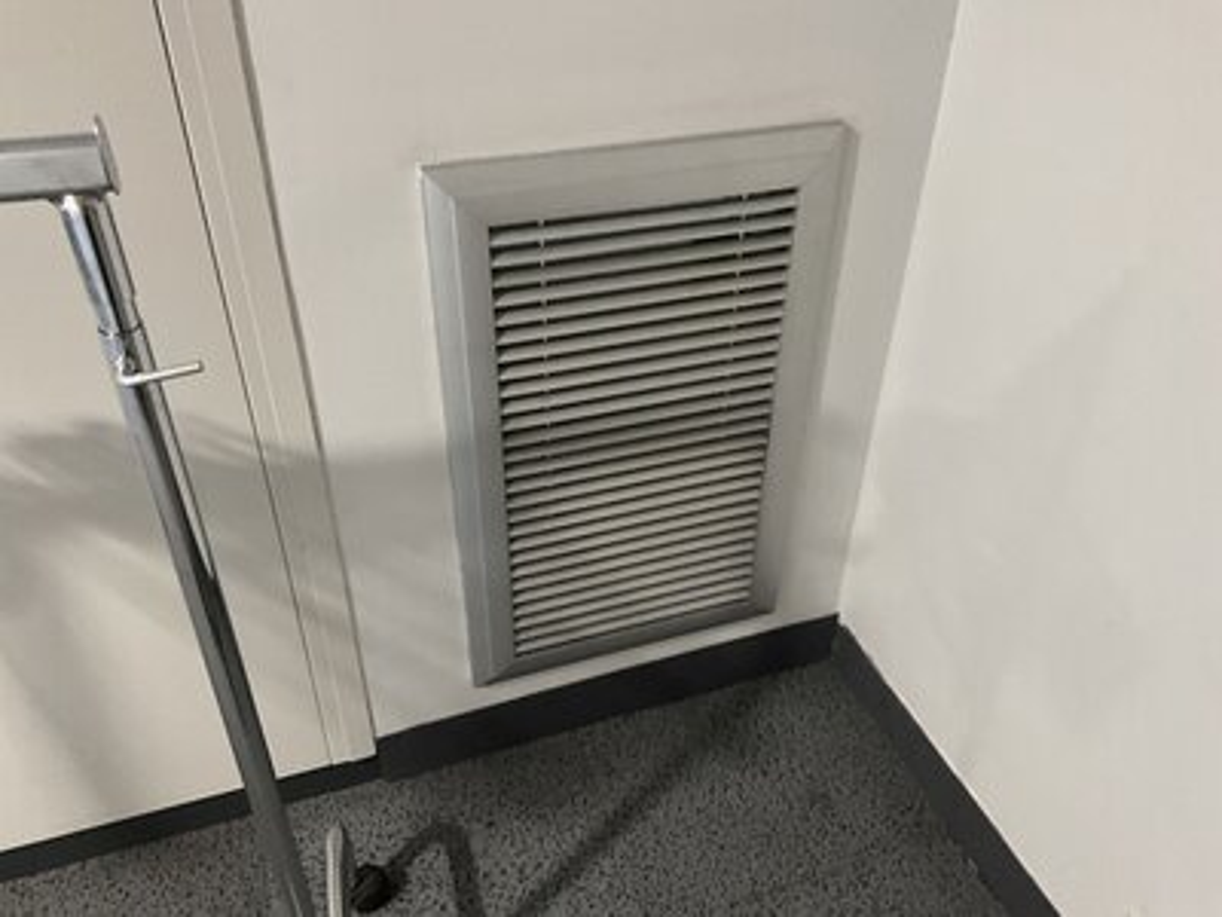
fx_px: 1024
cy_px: 458
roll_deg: -0.1
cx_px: 611
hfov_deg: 61.7
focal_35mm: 29
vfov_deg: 48.2
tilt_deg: -34.4
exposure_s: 1/33
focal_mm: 3
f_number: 1.8
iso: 320
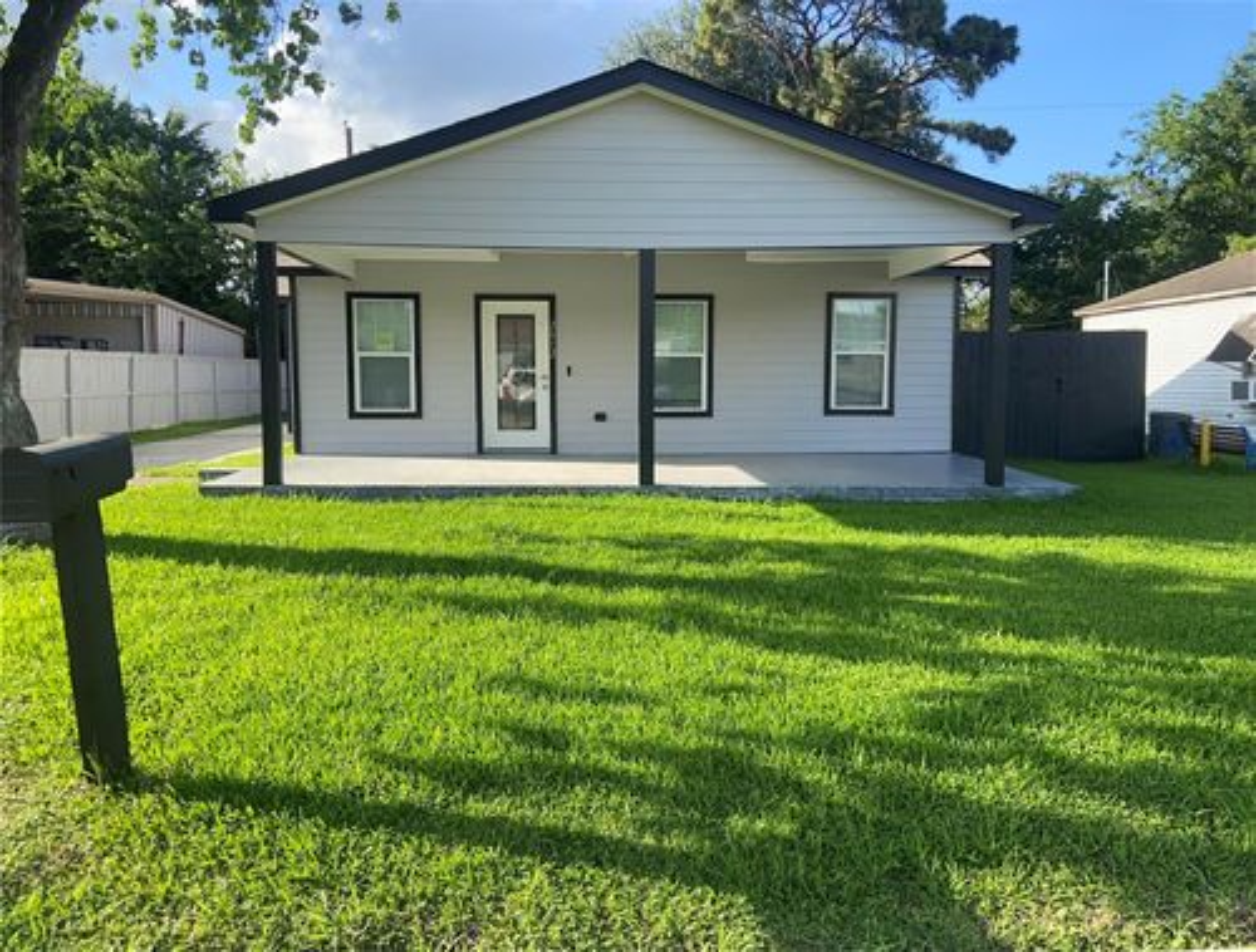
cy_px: 476
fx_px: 947
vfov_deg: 53.4
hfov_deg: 67.1
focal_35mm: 26
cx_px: 628
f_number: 1.8
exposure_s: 1/1007
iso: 40
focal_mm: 4.25
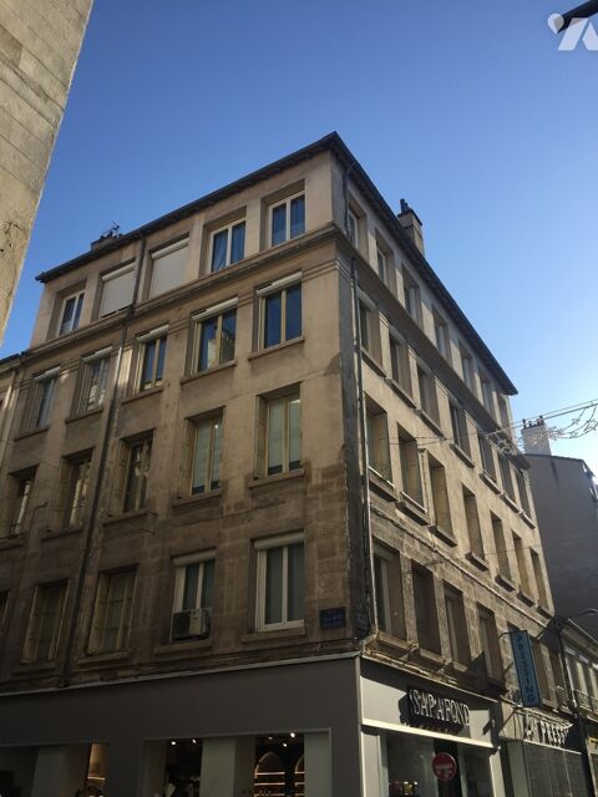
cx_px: 299
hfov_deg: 48.2
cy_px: 398
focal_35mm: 29
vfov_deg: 61.7
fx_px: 668
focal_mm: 4.15
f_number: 2.2
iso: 32
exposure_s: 1/1130
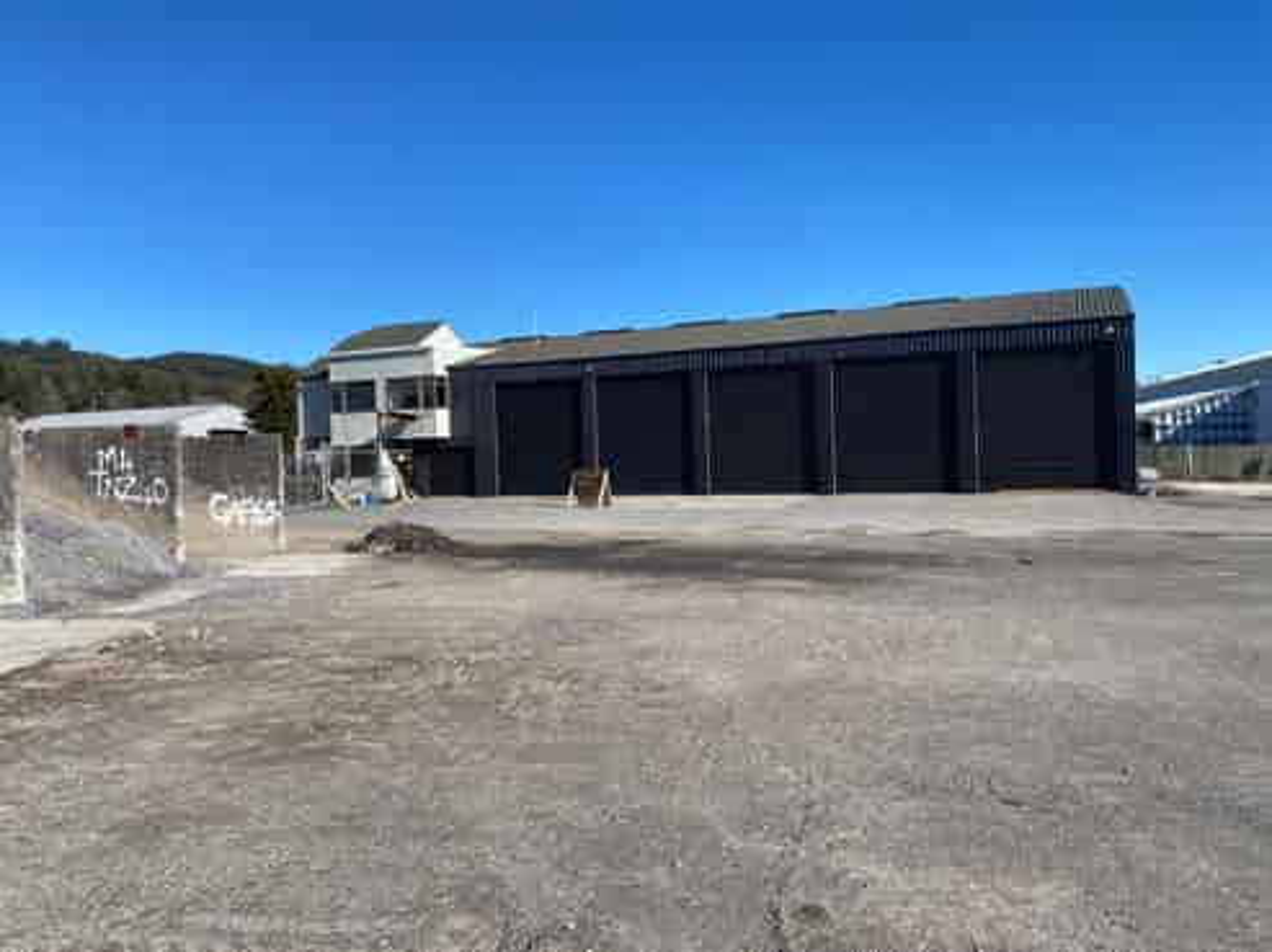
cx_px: 636
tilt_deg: -1.1
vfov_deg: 53.0
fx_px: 955
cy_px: 476
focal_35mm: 26
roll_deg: +2.0
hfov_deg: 67.3
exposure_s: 1/2513
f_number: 1.8
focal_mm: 4.25
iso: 32
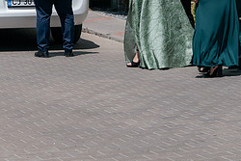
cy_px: -16
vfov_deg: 6.9
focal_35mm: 197
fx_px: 1320
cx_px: 95
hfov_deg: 10.4
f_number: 9
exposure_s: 1/500
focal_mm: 85
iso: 320
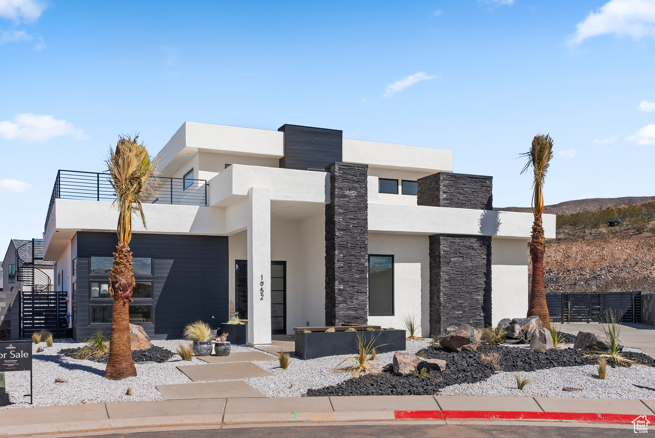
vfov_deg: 37.9
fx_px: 637
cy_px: 219
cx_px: 328
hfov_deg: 54.4
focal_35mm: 35
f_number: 11
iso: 640
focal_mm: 35
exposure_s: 1/200
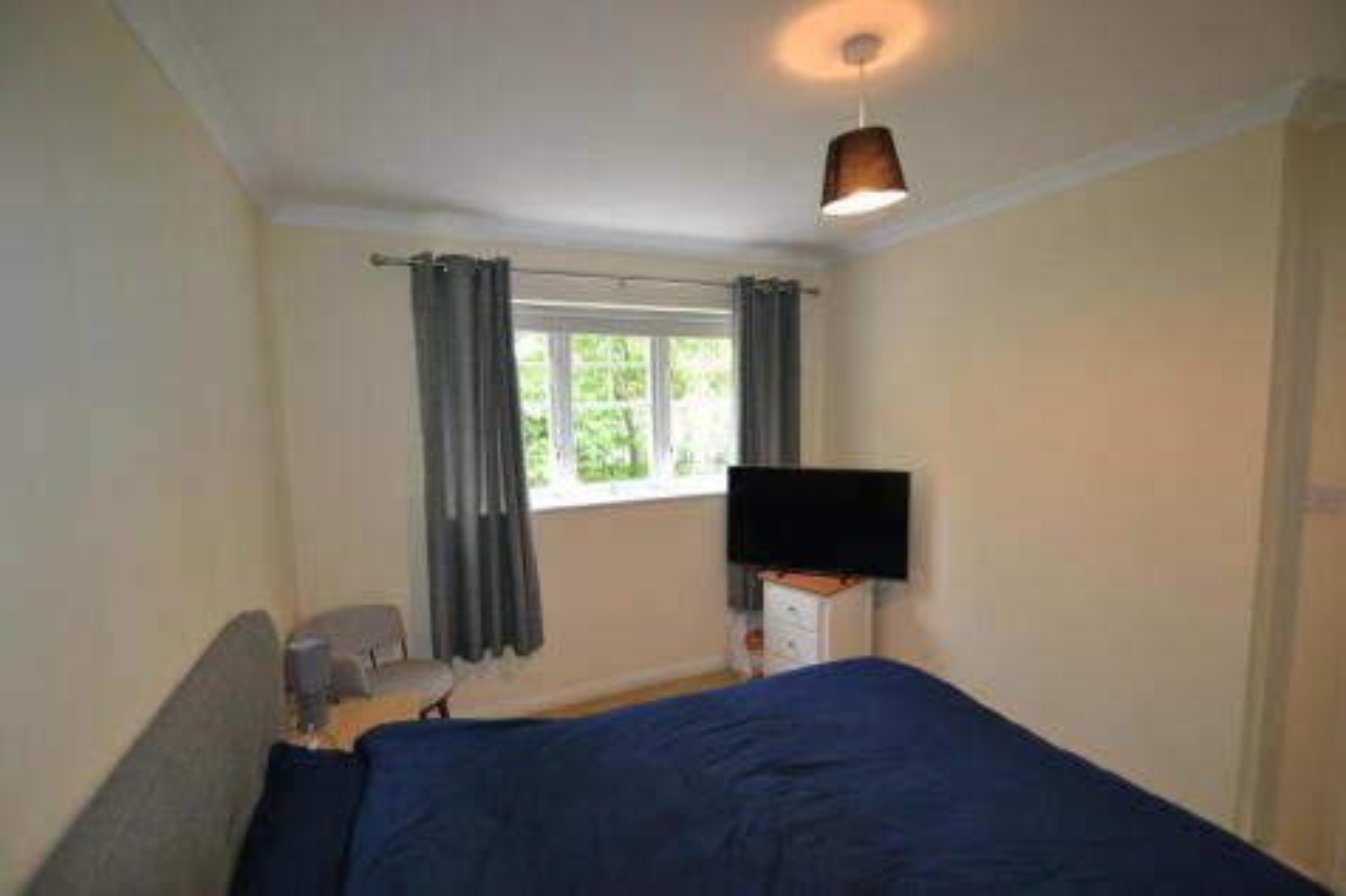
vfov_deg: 77.3
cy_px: 448
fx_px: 561
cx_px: 673
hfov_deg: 100.4
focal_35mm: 15
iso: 640
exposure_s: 1/60
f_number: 3.5
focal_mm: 10
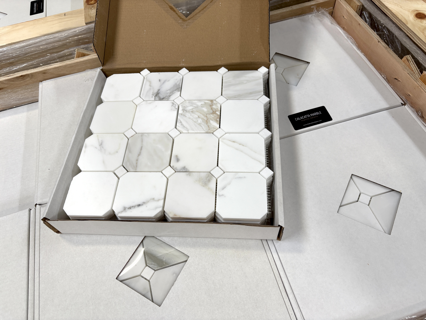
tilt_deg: -55.9
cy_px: 160
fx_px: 320
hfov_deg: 67.3
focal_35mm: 26
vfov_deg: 53.1
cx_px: 213
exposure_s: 1/122
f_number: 1.6
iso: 32
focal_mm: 5.96
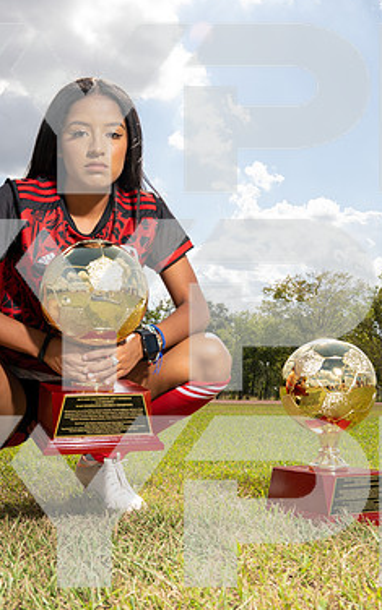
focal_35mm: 44
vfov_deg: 45.3
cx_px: 158
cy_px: 306
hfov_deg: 29.2
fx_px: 733
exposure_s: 1/250
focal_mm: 28
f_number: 7.1
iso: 100
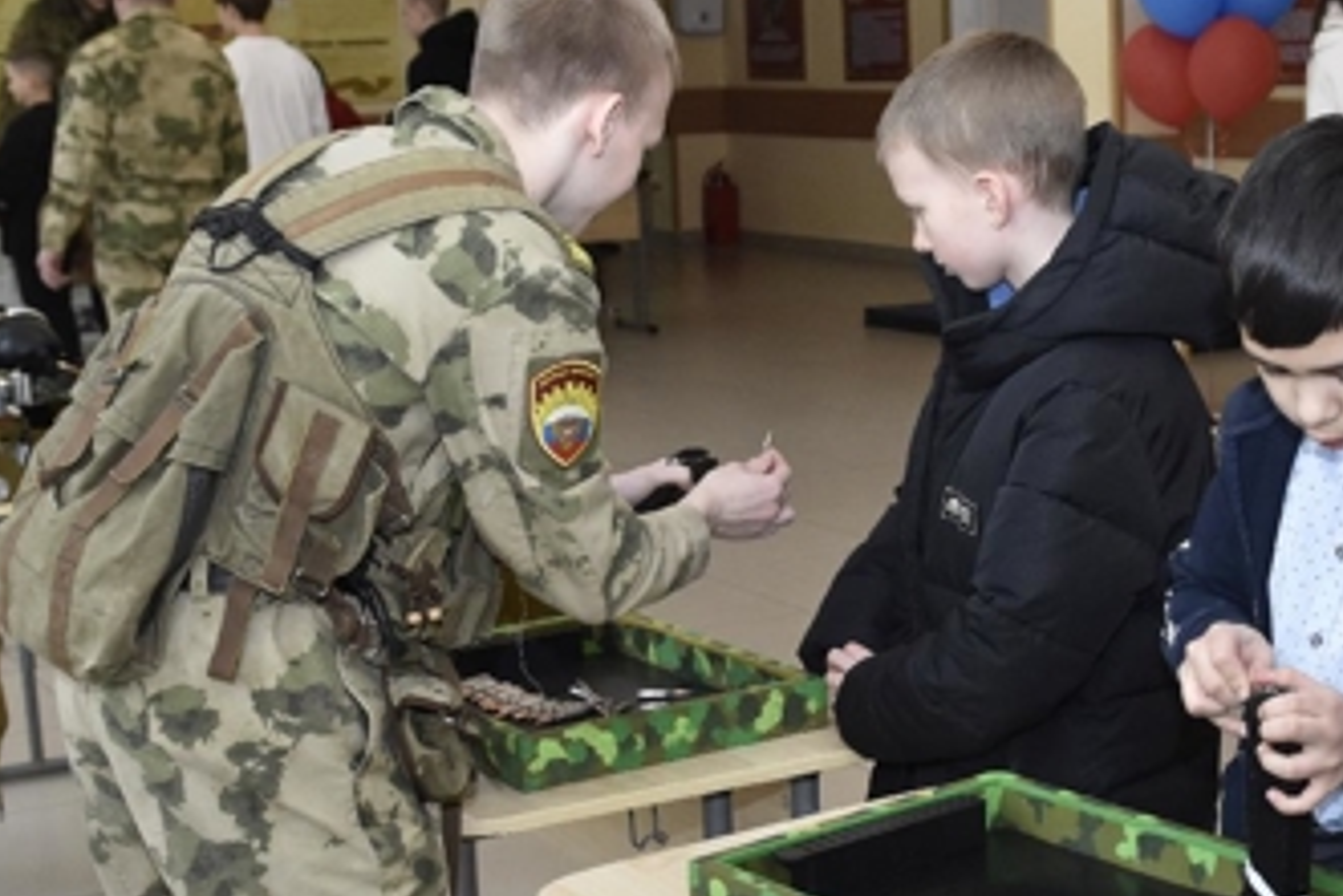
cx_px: 945
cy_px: 555
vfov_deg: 20.0
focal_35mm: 68
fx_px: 2538
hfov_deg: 29.3
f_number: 4.5
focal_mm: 20
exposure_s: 1/200
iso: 800
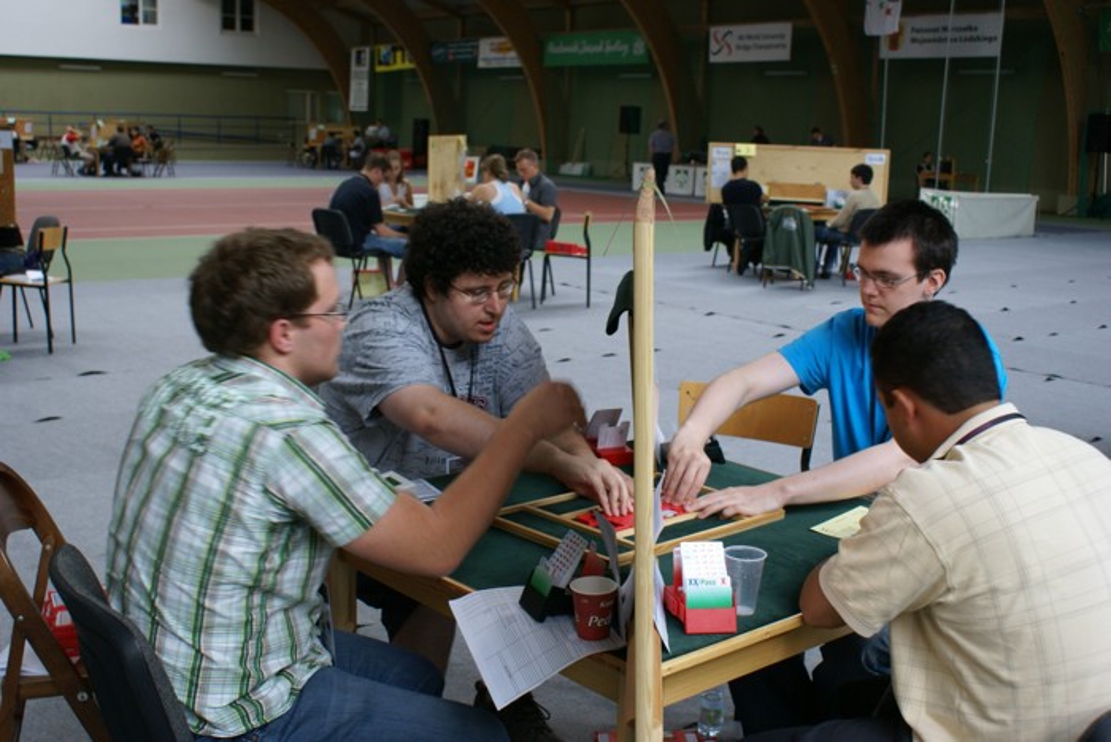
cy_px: 371
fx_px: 1205
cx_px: 556
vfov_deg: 34.3
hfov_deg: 49.5
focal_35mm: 39
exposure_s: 1/30
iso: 200
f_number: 5.6
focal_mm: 26
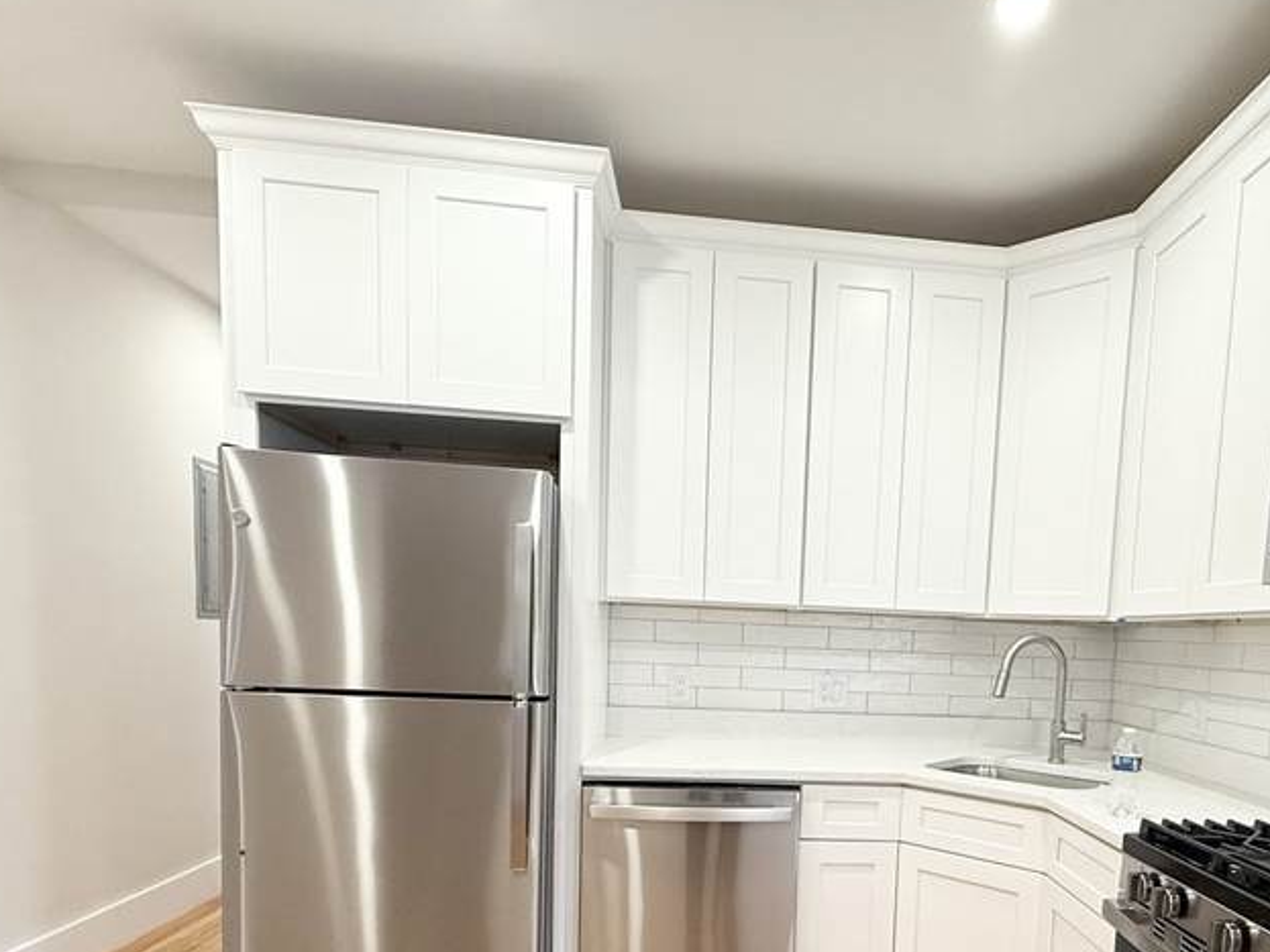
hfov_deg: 72.3
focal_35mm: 23
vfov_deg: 55.8
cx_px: 819
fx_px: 844
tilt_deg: -6.6
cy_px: 724
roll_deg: -2.7
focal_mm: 2.22
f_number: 2.2
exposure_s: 1/120
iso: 250
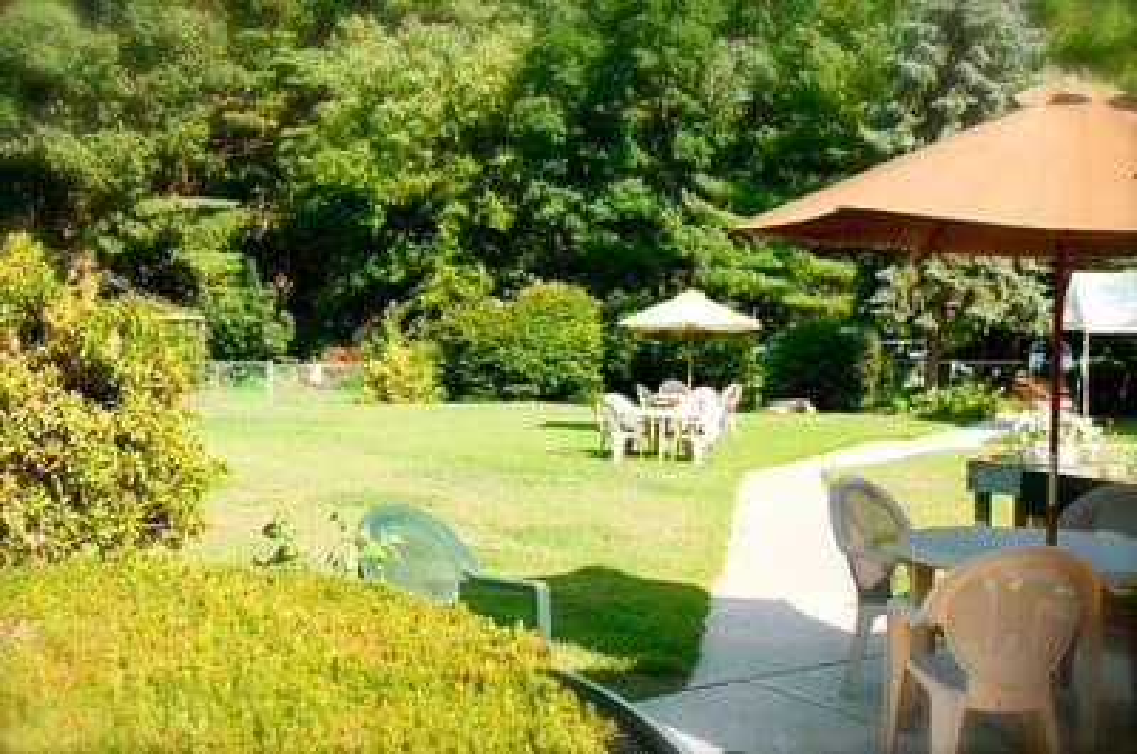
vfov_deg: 31.8
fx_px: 1324
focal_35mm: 42
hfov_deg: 46.5
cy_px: 377
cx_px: 568
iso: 640
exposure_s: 1/200
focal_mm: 28
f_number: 10
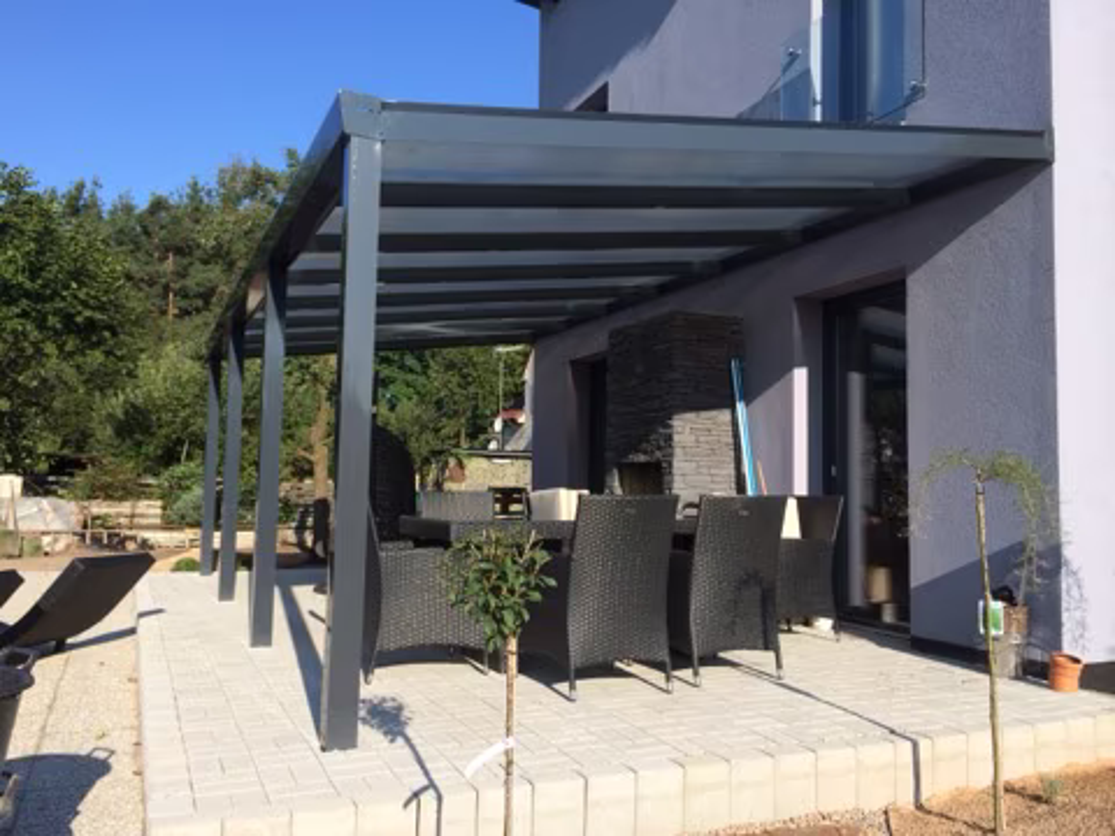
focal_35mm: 30
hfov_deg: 60.0
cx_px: 558
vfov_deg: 46.8
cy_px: 418
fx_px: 966
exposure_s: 1/1642
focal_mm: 4.12
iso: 40
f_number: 2.2
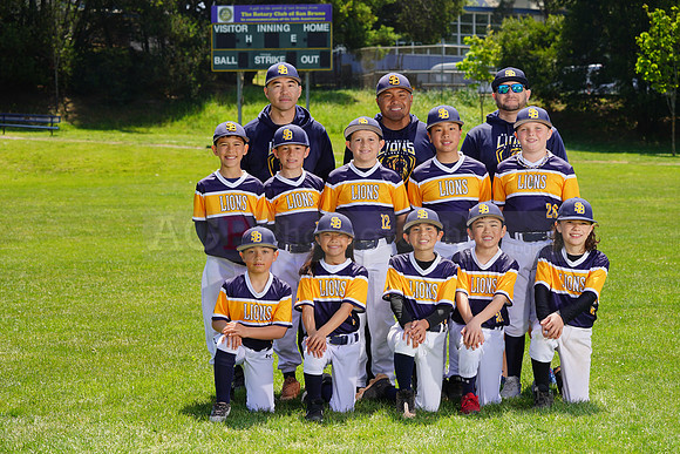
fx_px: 1889
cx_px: 340
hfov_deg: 20.4
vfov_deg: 13.7
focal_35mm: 100
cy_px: 227
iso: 100
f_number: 8
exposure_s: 1/250
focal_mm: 100
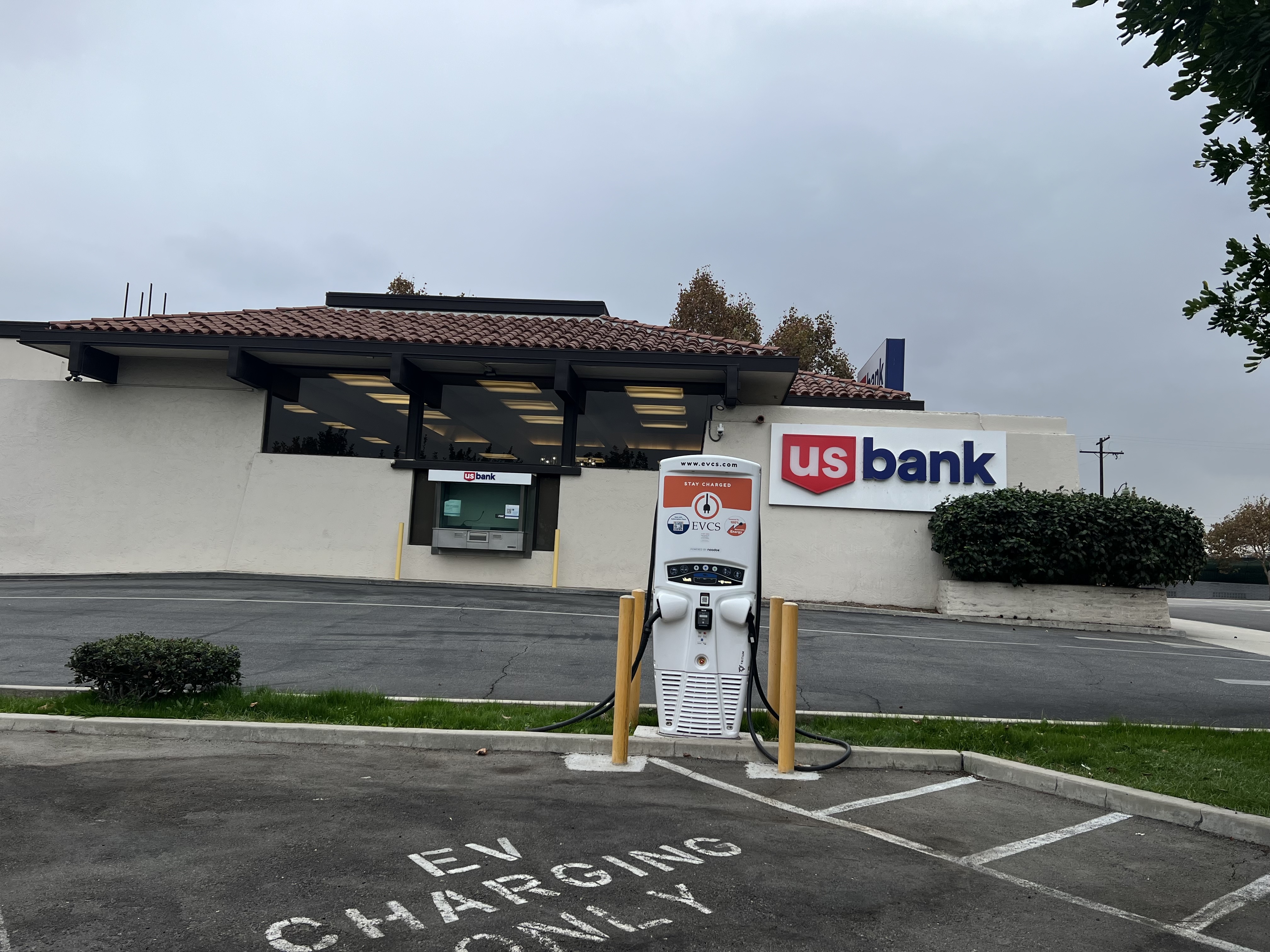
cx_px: 635
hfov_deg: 67.3
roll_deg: -2.2
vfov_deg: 53.1
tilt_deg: +4.5
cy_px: 476
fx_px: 954
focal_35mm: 26
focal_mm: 5.7
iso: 50
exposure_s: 1/1361
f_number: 1.5
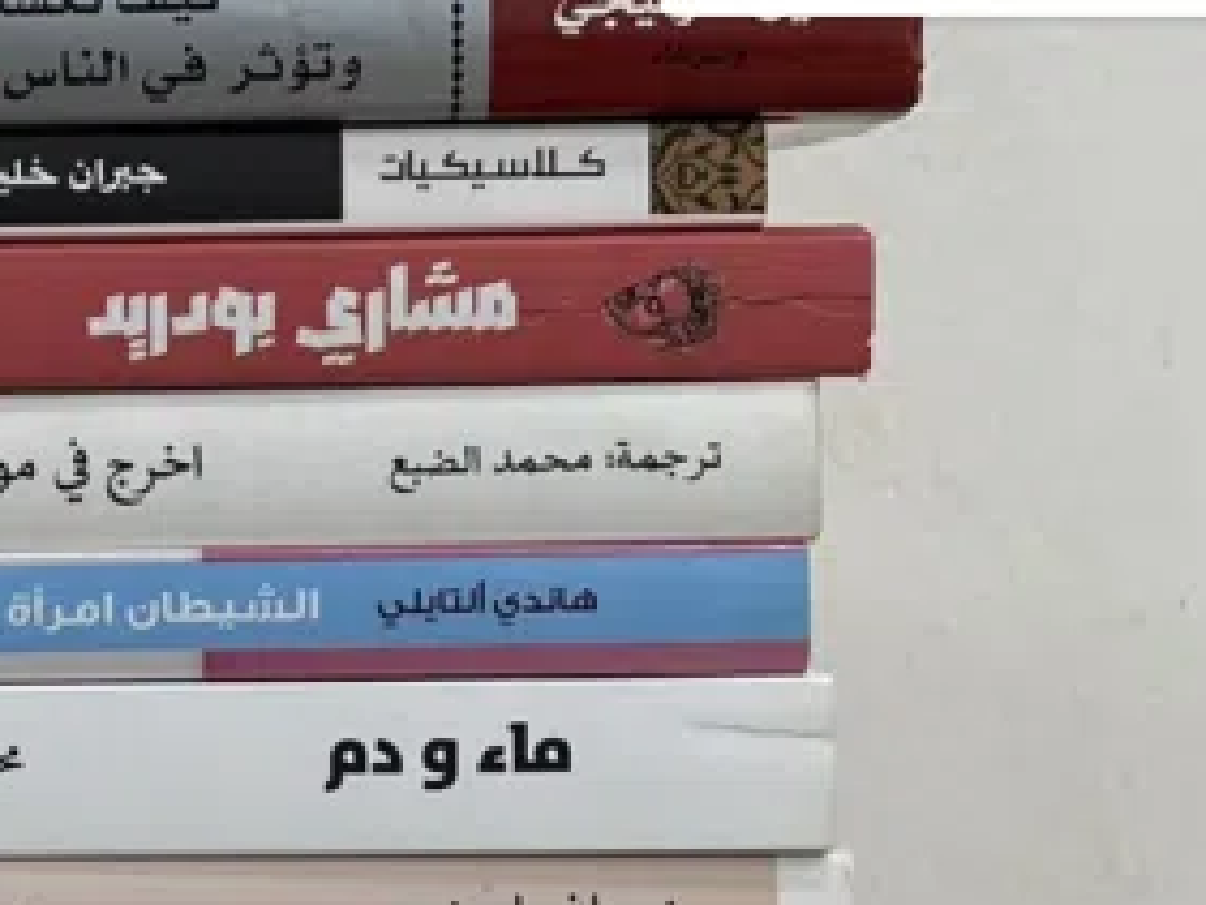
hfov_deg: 31.4
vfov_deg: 25.5
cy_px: 635
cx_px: 13
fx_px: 1987
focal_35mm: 57
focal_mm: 5.1
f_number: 1.6
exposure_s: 1/100
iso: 100
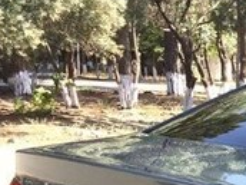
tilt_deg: -9.8
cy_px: 223
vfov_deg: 13.0
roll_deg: -2.6
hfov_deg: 15.1
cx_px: 459
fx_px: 789
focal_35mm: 111
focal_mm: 4.15
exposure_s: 1/342
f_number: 2.2
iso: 32
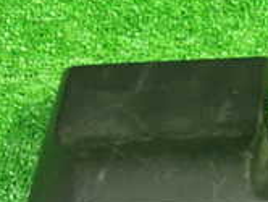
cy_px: 302
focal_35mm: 130
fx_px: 1008
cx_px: 400
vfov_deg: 11.0
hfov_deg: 14.2
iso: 800
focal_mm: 6.37
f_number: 2.5
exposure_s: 1/13
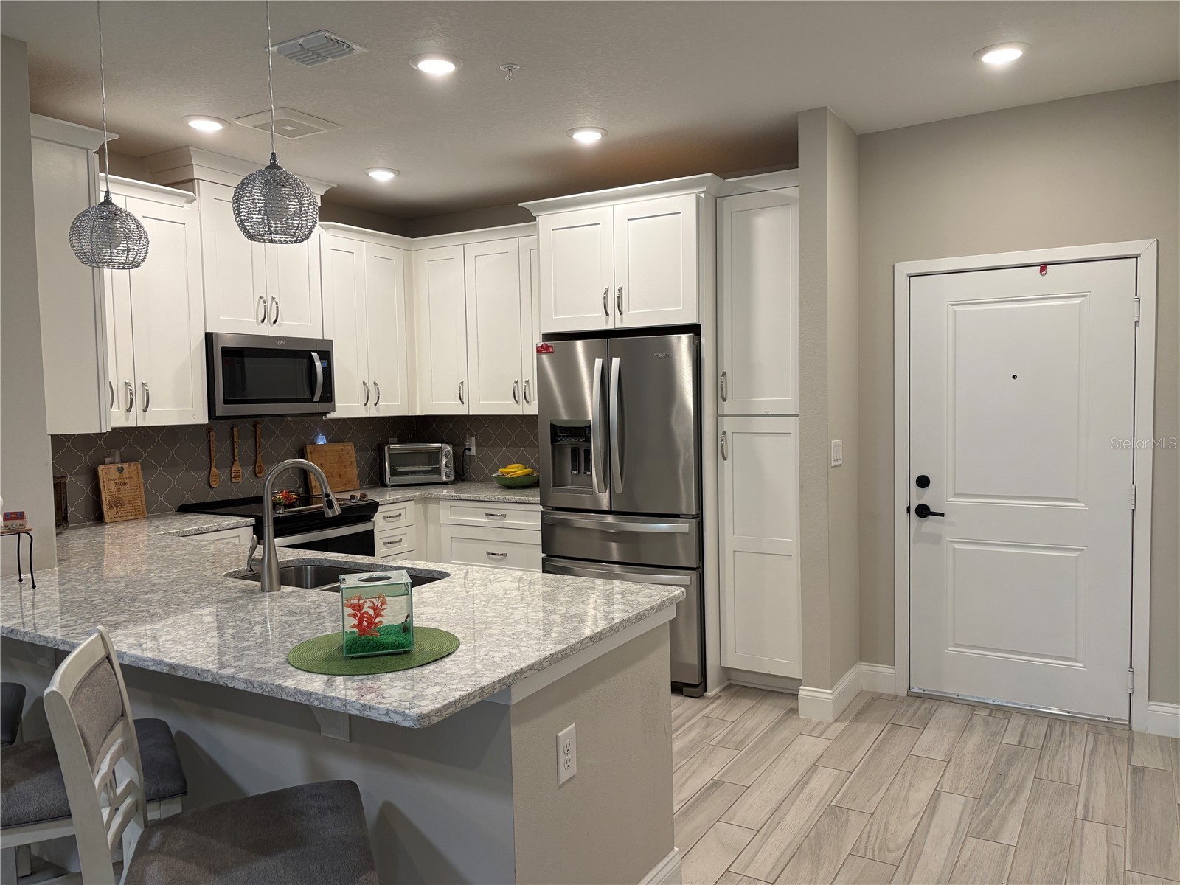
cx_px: 590
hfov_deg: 67.3
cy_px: 442
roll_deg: +1.7
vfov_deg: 53.1
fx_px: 886
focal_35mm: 26
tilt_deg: -3.3
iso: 125
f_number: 1.6
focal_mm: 5.96
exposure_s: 1/120
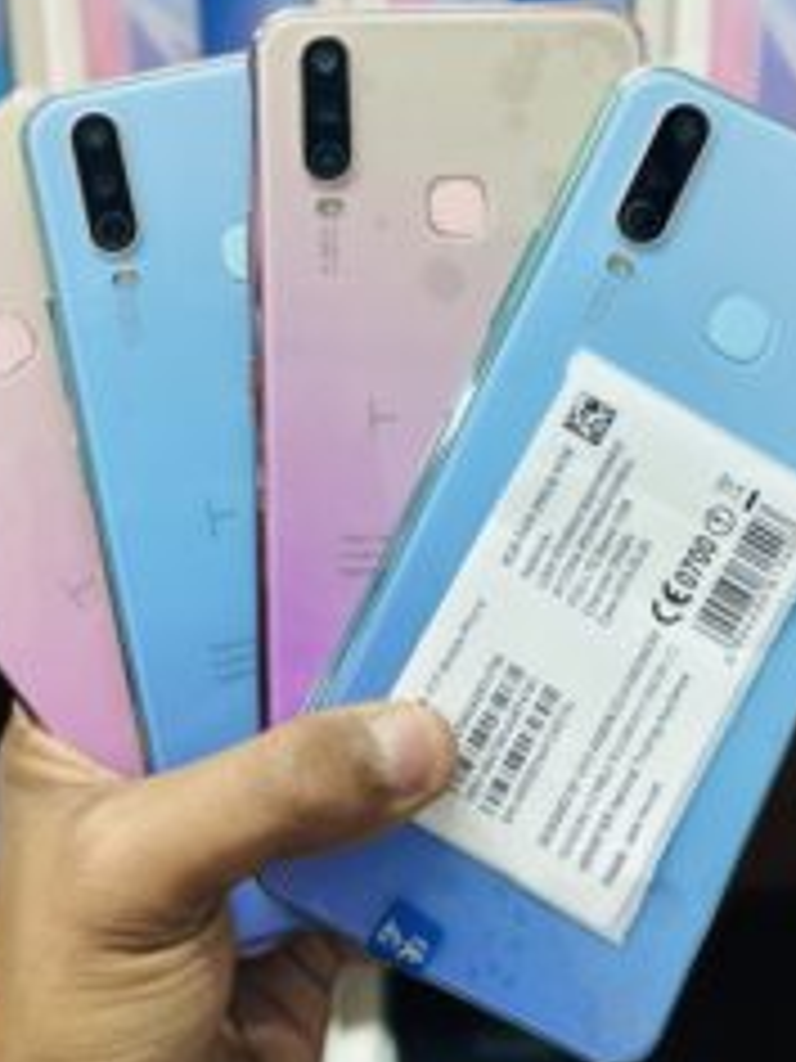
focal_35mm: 44
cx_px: 391
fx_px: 1349
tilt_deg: -12.6
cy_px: 176
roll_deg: +1.1
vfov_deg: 40.7
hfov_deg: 32.9
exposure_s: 1/100
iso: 50
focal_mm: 5.7
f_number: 1.5
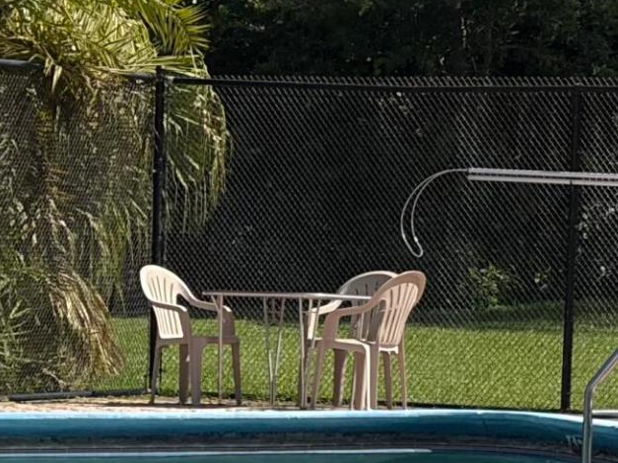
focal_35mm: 239
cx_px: -7
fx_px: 4266
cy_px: 756
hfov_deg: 8.2
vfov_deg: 6.1
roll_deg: -0.1
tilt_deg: -7.6
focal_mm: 5.96
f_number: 1.6
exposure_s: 1/4329
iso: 40
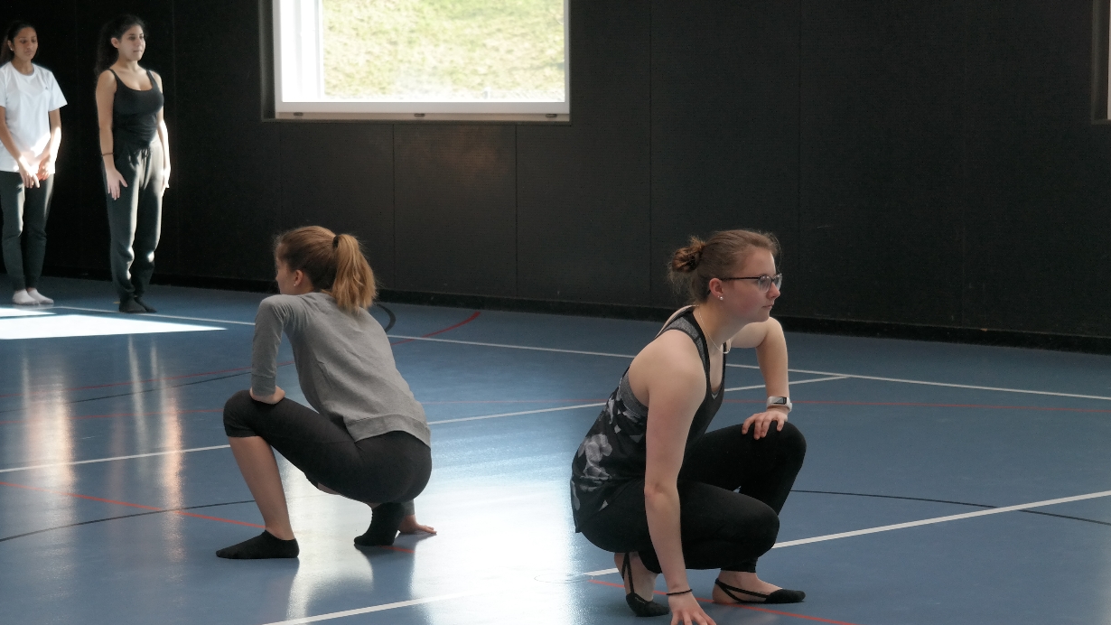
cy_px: 369
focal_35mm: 109
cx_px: 479
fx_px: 3211
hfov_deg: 19.6
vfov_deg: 11.1
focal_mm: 52
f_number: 5.6
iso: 400
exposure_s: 1/80
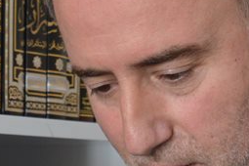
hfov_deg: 12.8
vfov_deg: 8.4
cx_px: 98
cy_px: 243
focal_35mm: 161
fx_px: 1113
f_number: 3.5
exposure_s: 1/50
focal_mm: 20
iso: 400
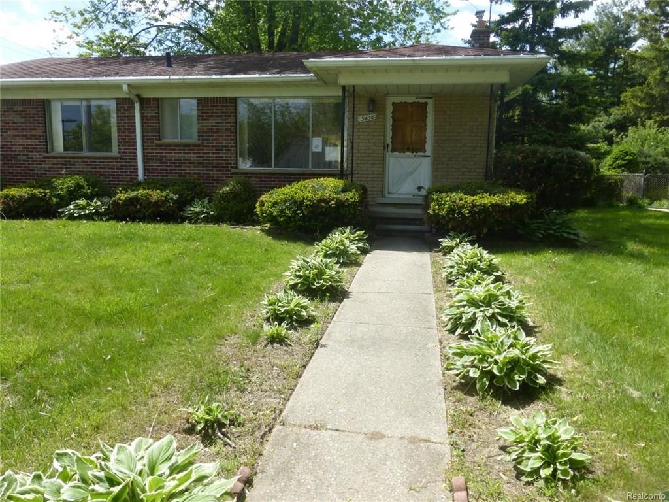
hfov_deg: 71.6
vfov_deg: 56.8
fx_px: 464
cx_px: 334
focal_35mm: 24
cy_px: 251
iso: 100
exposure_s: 1/400
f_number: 4
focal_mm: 4.3
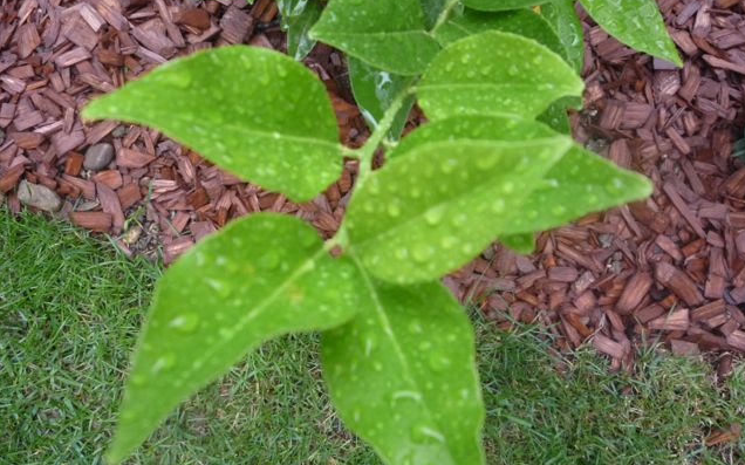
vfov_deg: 39.4
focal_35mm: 32
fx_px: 649
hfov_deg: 59.7
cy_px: 249
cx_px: 374
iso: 400
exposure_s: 1/25
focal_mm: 5.2
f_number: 3.3
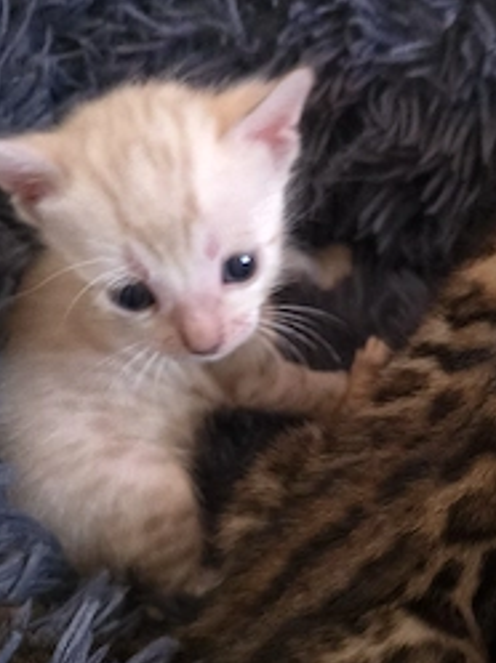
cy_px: 437
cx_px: 336
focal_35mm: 37
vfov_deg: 49.4
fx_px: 709
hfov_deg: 38.1
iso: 1250
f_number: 1.7
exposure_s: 1/24
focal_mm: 6.3
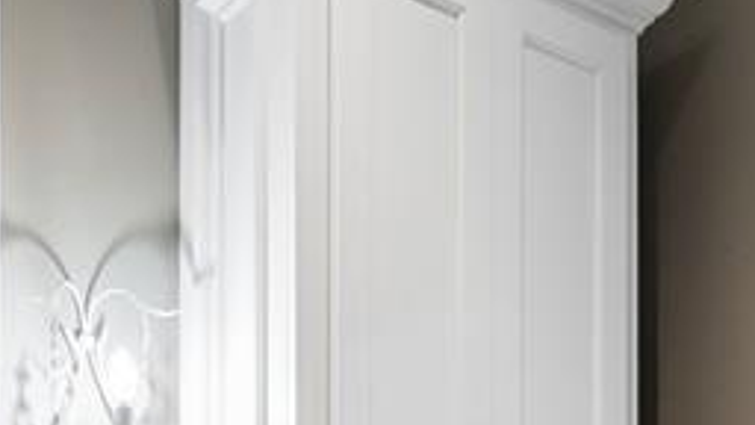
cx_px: 299
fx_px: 1341
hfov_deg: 31.3
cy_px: 800
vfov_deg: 15.2
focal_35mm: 67
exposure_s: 1/5
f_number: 8
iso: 200
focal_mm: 16
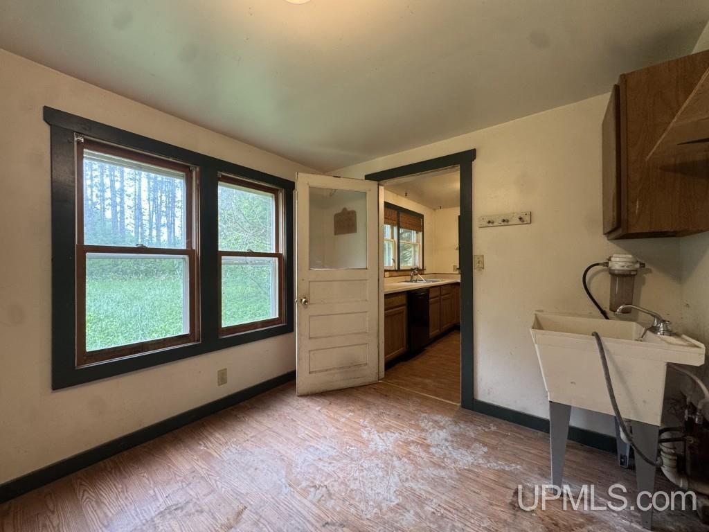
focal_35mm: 14
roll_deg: +0.1
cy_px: 266
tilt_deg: -1.1
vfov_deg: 85.7
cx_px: 354
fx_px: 287
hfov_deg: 102.1
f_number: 2.2
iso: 200
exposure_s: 1/60
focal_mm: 2.22
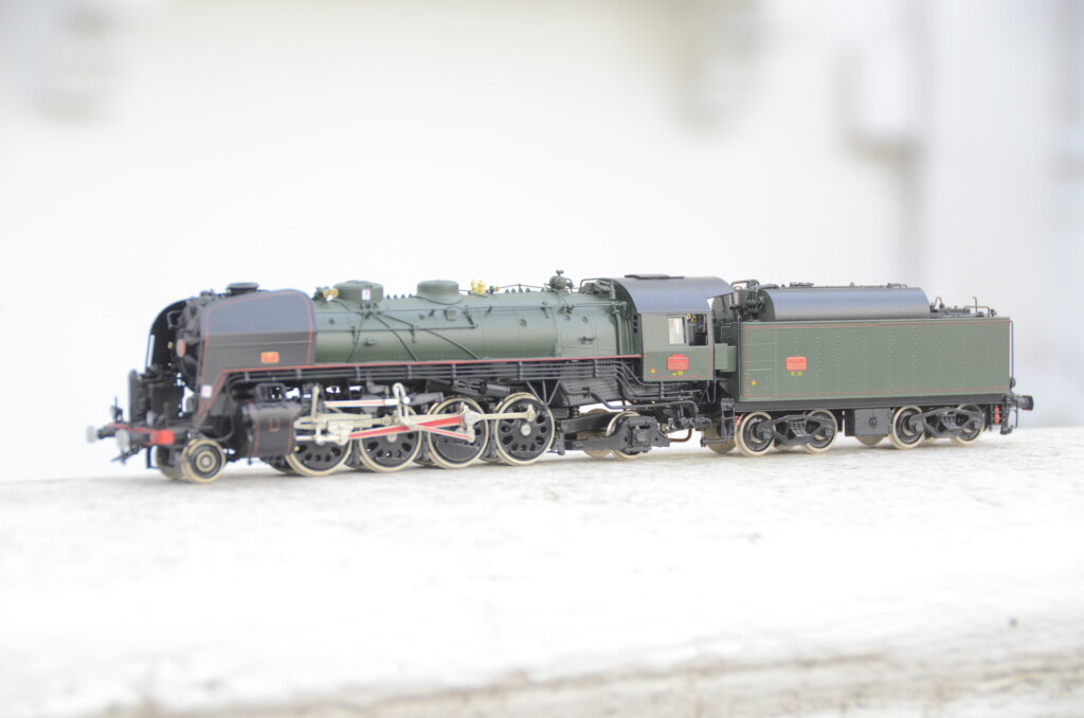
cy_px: 359
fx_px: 3380
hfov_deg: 18.2
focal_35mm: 112
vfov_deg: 12.1
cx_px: 542
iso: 560
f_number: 5
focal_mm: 75
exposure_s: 1/250
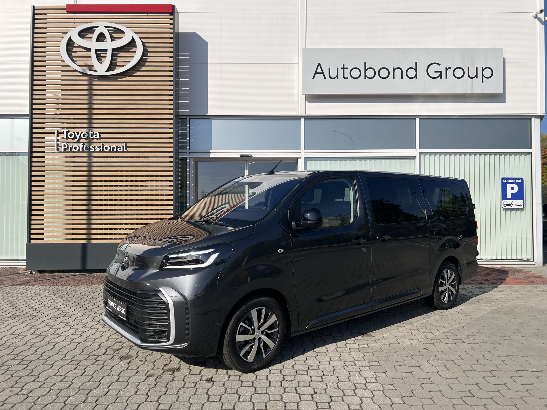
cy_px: 205
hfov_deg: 67.3
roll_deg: +0.3
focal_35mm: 26
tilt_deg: +2.0
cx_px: 274
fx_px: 411
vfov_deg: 53.1
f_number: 1.5
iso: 50
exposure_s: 1/6993
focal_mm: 5.7
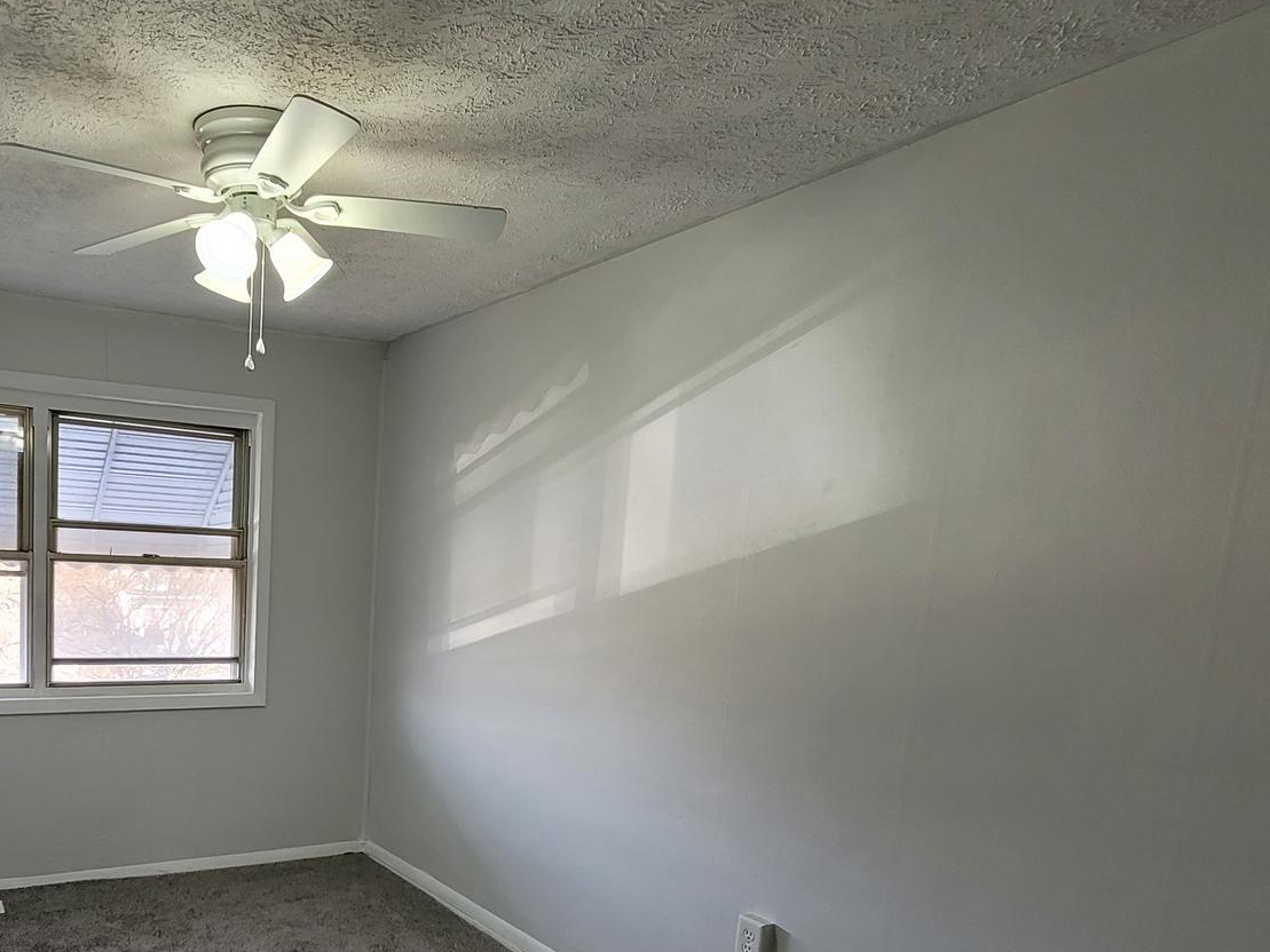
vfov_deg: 54.5
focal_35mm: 24
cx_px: 356
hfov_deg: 68.1
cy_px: 700
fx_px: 881
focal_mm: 2.2
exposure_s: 1/59
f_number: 2.2
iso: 160
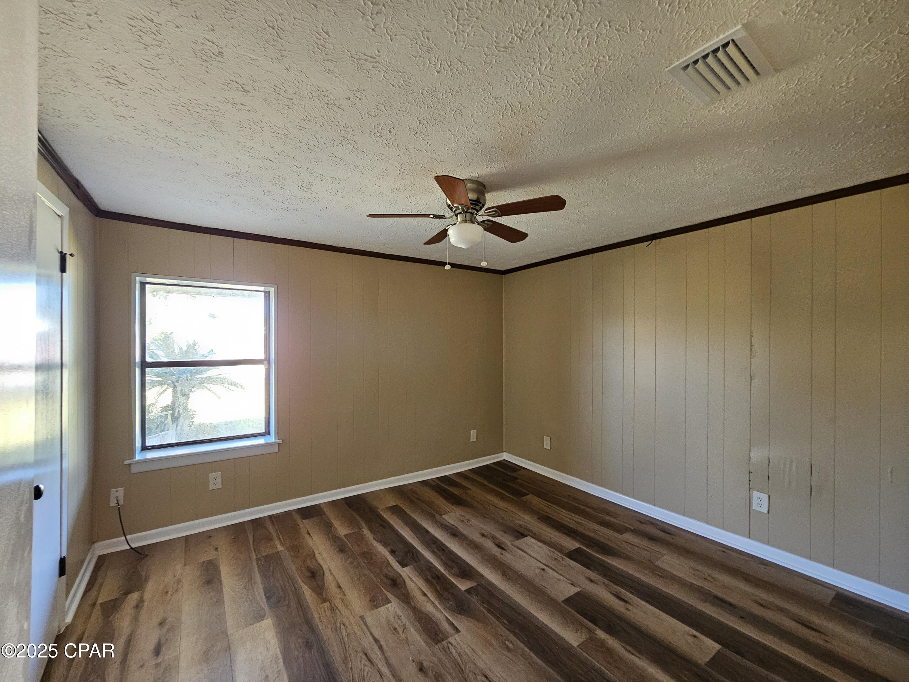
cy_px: 341
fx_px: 341
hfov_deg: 106.2
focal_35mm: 13
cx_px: 454
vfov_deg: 89.9
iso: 320
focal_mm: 2.2
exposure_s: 1/30
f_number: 2.2
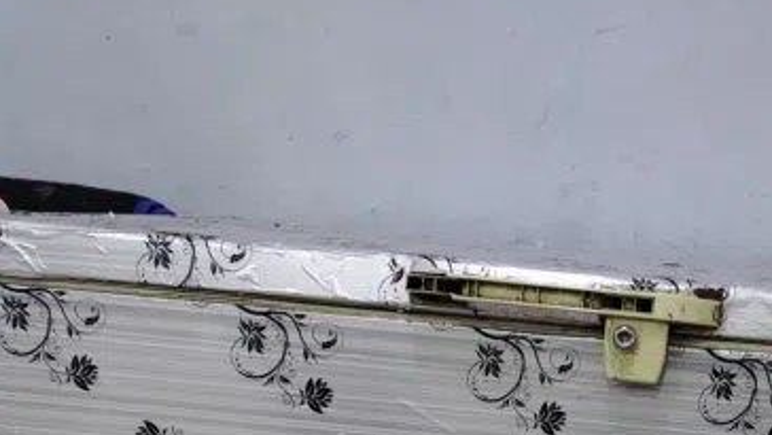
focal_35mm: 46
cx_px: 643
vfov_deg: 24.2
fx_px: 942
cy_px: 486
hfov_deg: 42.1
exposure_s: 1/50
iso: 678
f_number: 1.75
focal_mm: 5.25
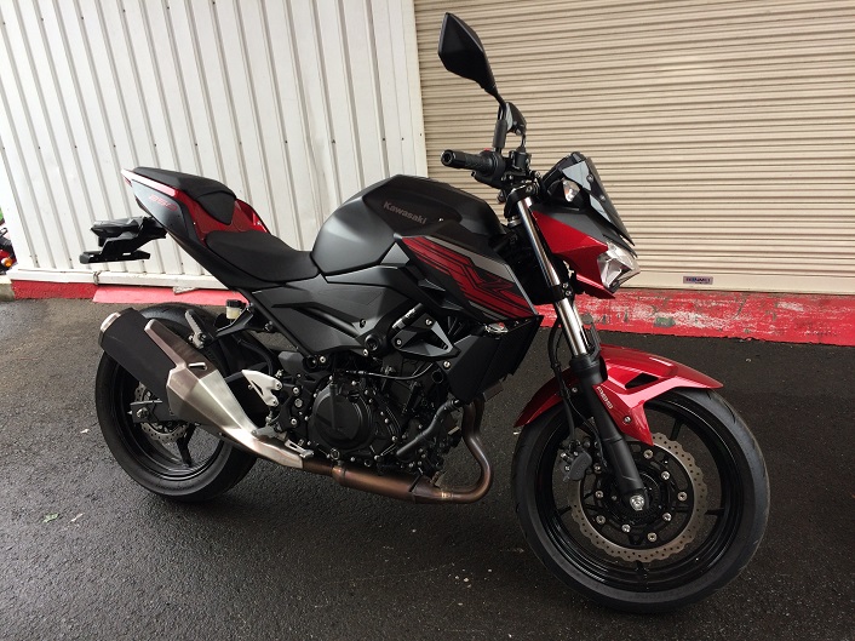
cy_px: 320
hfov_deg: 61.7
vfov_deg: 48.2
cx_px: 428
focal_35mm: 29
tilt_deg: -22.9
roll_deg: +4.8
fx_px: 716
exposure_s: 1/60
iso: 50
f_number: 2.2
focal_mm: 4.15
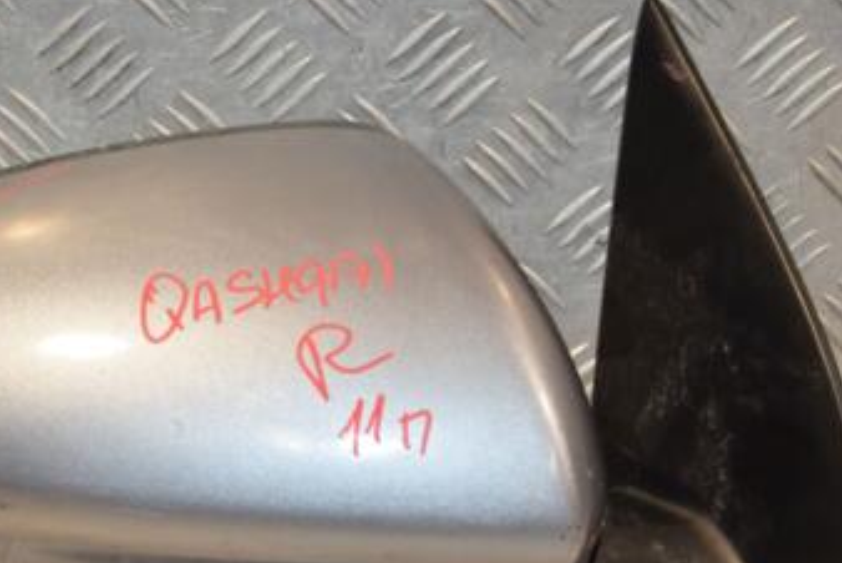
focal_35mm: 133
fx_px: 3113
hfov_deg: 15.4
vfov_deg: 10.3
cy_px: 366
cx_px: 279
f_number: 6.3
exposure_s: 1/200
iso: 800
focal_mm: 50
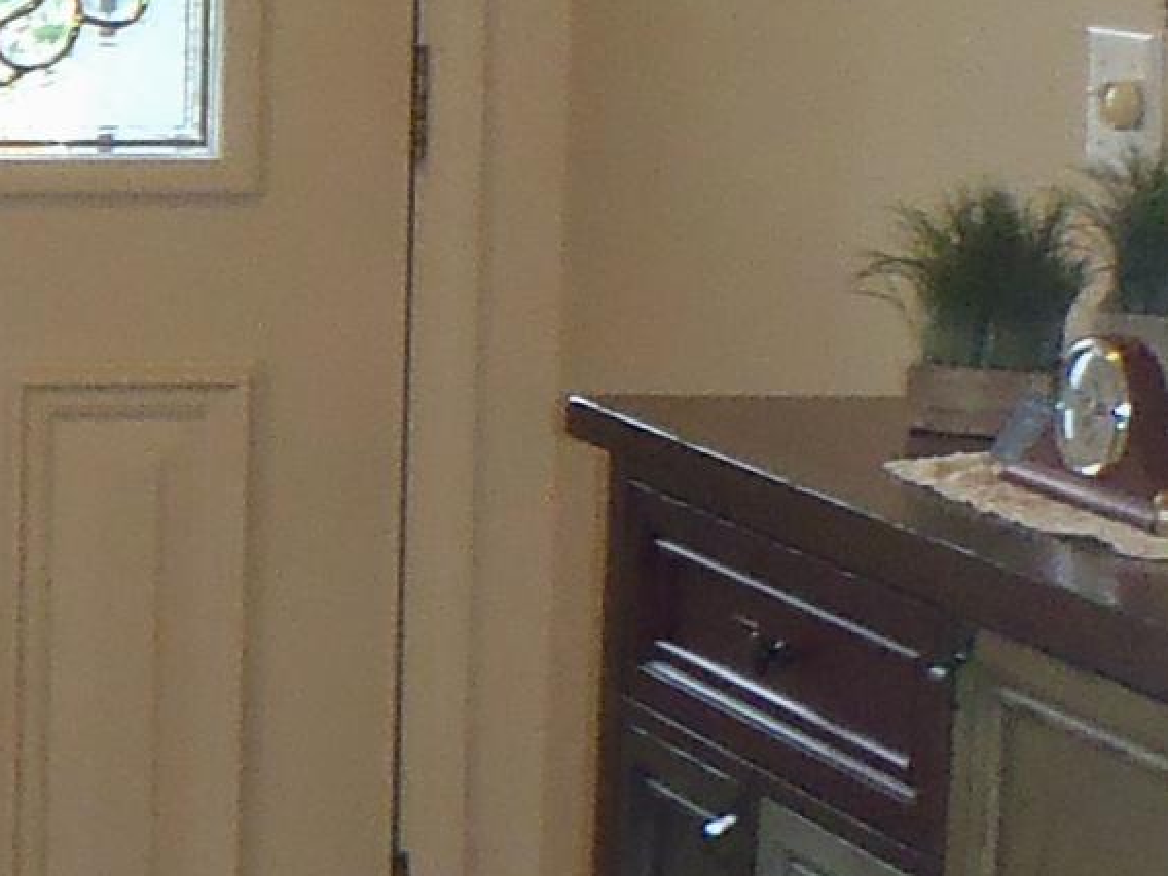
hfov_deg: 11.8
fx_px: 4994
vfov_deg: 10.0
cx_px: -1213
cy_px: 136
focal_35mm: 148
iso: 200
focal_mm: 5
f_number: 3.9
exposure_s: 1/30
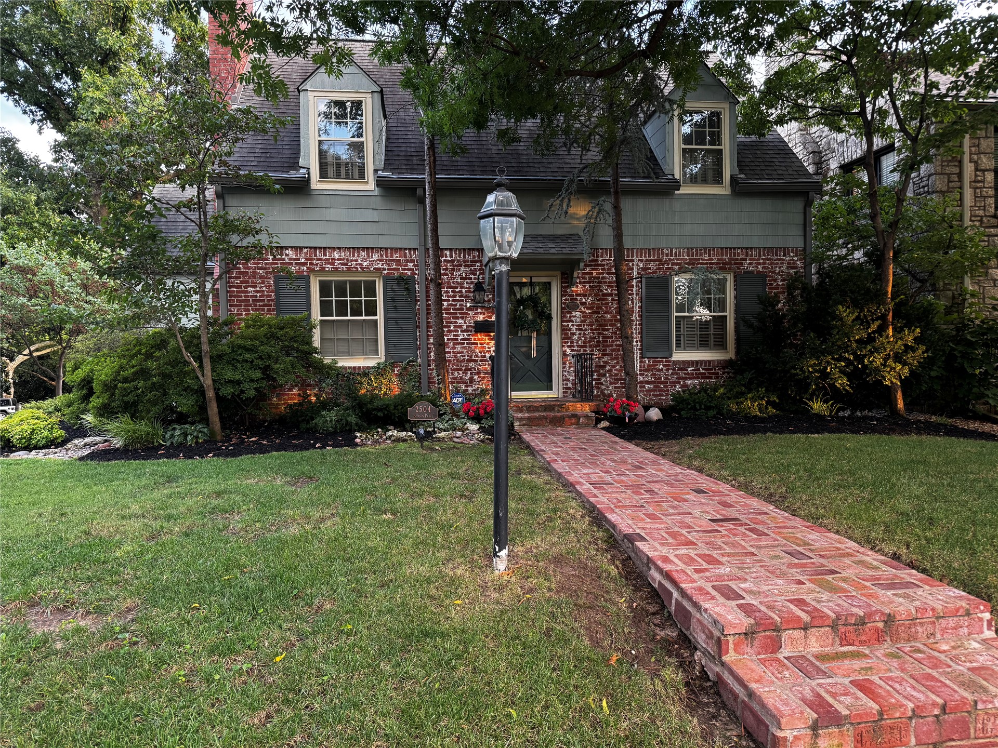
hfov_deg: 71.6
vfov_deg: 56.8
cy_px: 374
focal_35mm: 24
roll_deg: +1.1
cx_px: 499
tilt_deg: -1.6
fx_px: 692
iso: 200
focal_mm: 6.76
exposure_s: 1/72
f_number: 1.78
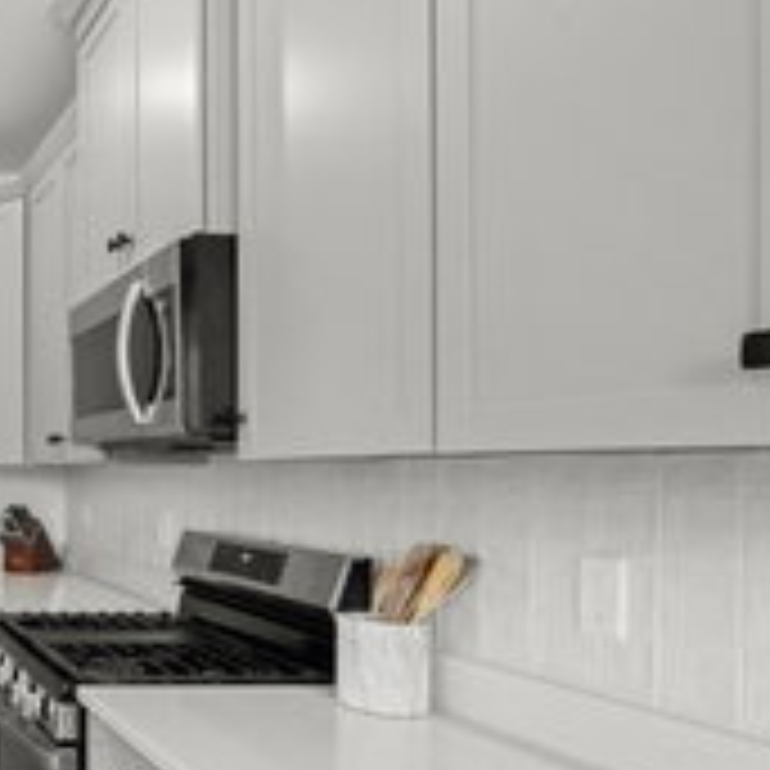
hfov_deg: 37.8
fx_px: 780
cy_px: 468
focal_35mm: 31
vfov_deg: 52.1
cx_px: -176
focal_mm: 13
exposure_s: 1/30
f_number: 10
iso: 5000
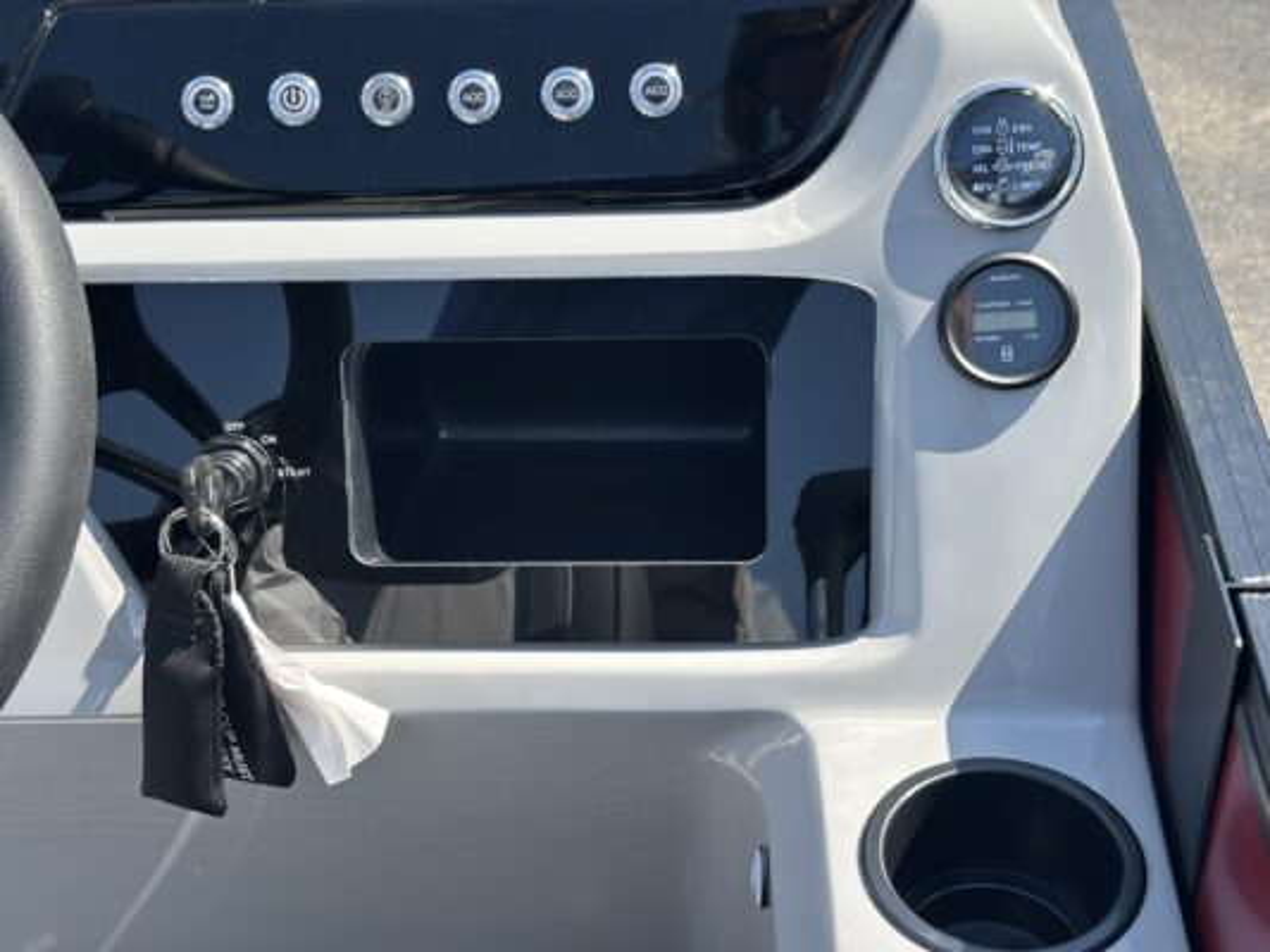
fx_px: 1908
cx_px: 635
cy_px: 476
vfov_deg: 28.0
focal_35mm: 52
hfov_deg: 36.8
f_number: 1.6
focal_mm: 5.96
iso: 32
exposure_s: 1/903
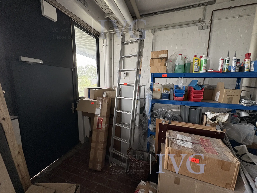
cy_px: 96
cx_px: 128
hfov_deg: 102.1
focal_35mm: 14
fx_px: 104
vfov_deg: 85.7
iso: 125
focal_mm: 2.22
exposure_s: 1/99
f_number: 2.2
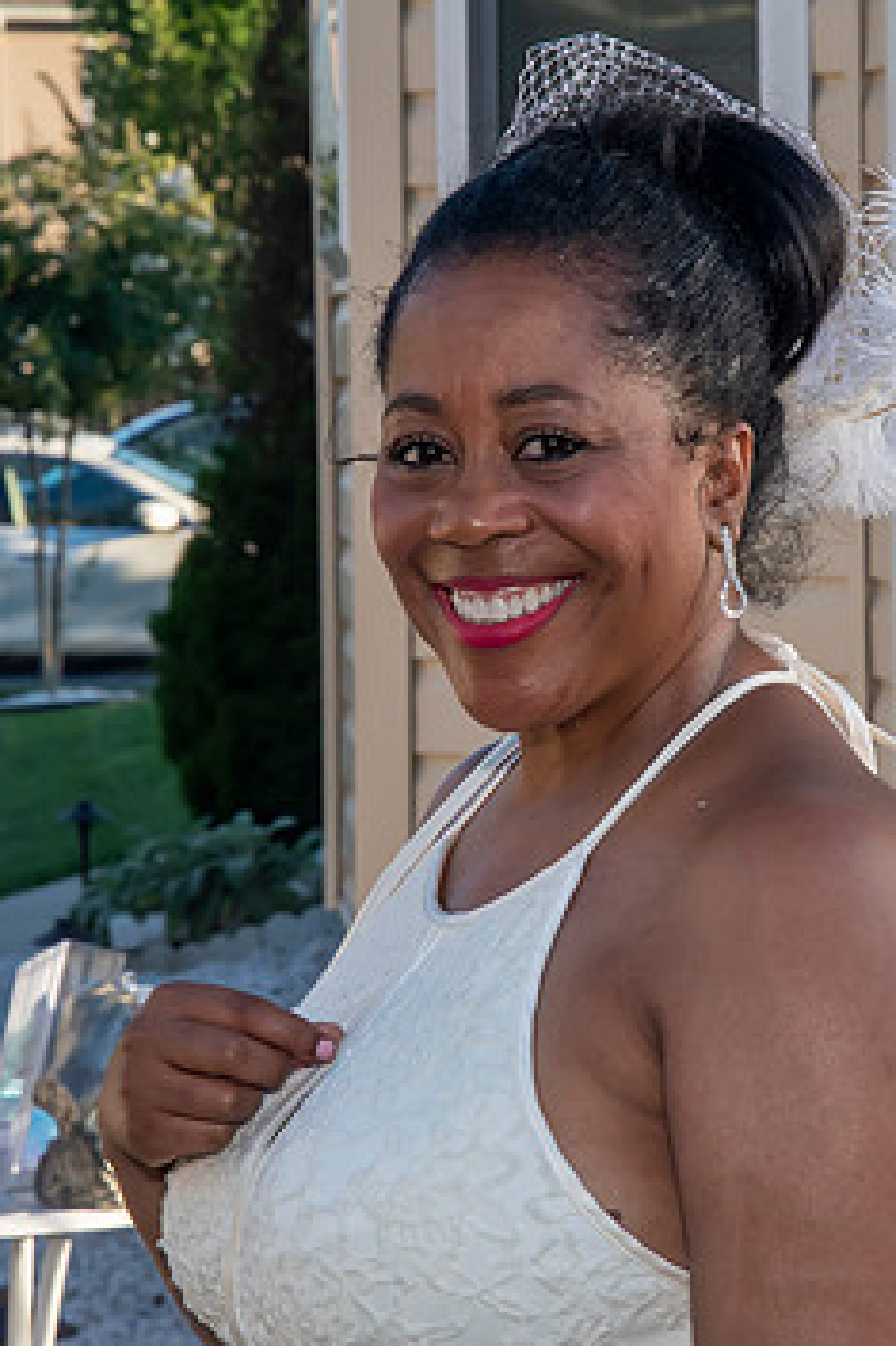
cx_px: 610
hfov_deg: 8.0
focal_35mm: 172
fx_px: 6427
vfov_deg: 12.0
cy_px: 702
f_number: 10
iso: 400
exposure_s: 1/250
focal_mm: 60
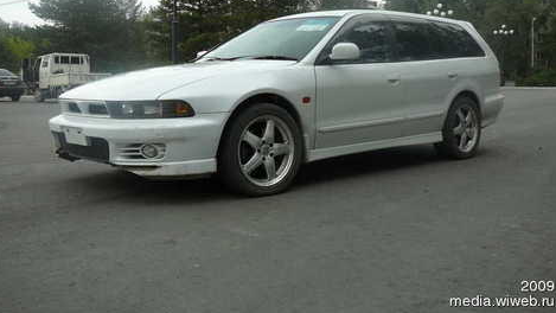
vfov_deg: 30.2
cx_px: 277
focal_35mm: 39
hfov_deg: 51.6
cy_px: 103
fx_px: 575
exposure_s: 1/640
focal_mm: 5.2
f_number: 2.8
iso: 80
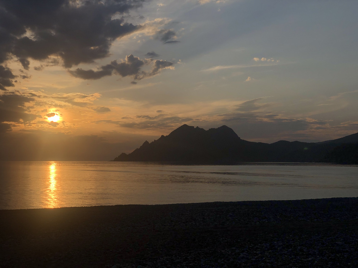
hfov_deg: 36.8
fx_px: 538
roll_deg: +0.5
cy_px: 134
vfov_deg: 28.0
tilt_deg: +2.9
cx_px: 179
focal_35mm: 52
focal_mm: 6
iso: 16
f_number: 2.4
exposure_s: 1/5405
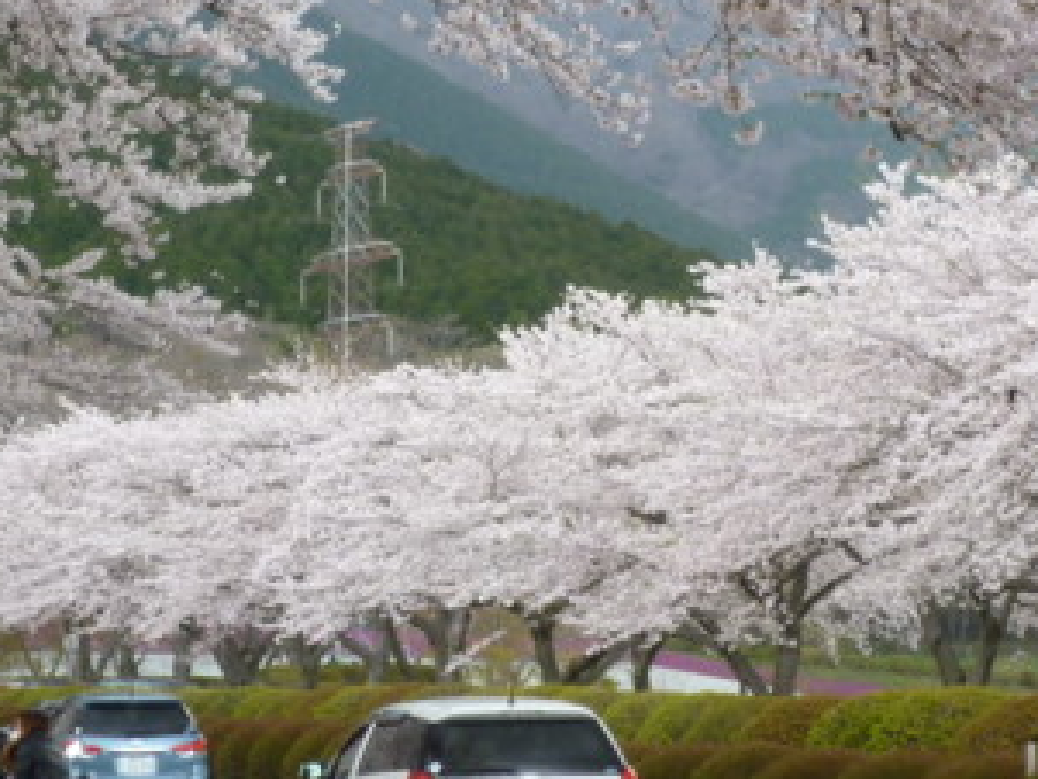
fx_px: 5100
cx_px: 700
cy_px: 52
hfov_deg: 11.6
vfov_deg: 8.7
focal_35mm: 170
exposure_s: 1/80
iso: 80
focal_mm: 11.3
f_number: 4.9
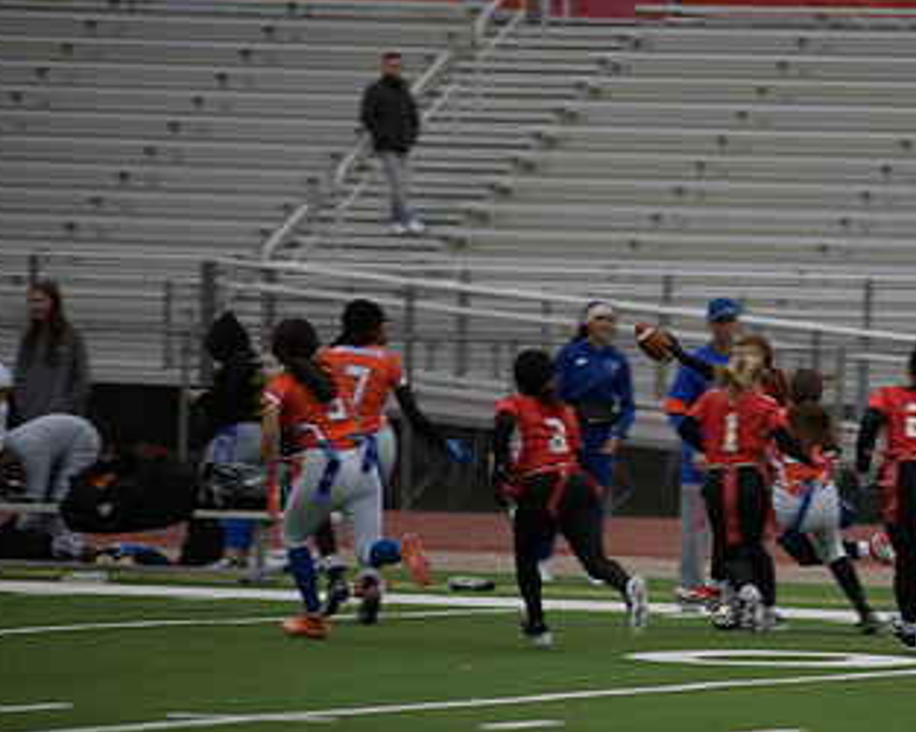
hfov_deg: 5.6
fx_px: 9428
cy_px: 467
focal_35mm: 348
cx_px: 781
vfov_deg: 4.4
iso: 90
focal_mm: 200
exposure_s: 1/200
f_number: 2.8
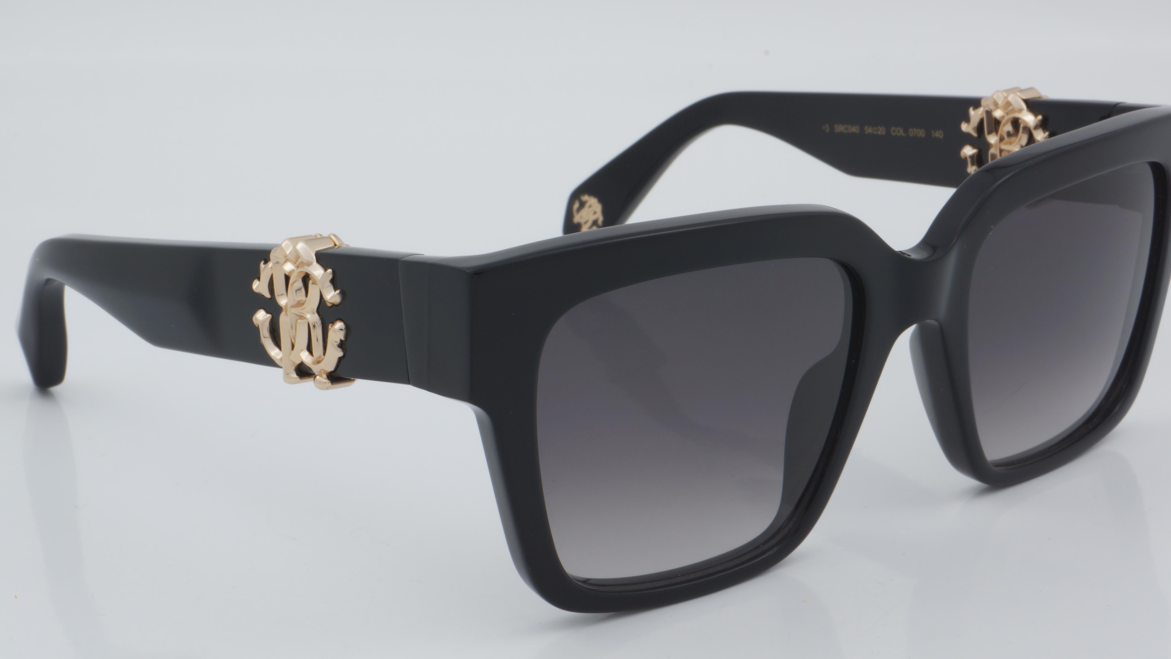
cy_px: 308
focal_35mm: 82
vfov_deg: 14.7
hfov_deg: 25.9
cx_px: 605
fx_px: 2546
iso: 100
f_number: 32
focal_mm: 50
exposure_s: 1/4
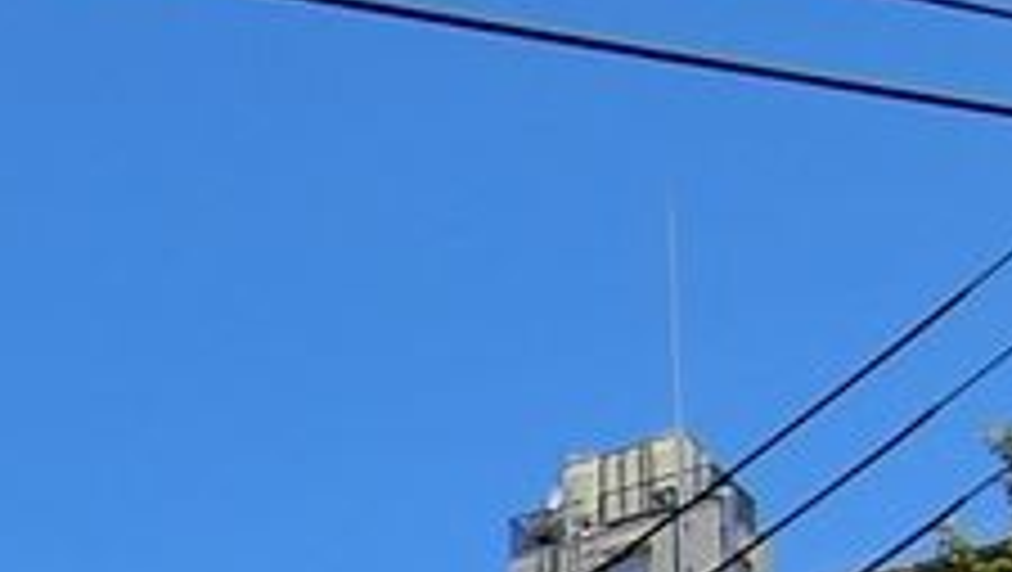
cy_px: 2085
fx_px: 3948
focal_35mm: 147
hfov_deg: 11.5
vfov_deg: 6.9
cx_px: -1565
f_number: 6.9
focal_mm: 4.06
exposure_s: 1/400
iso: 80
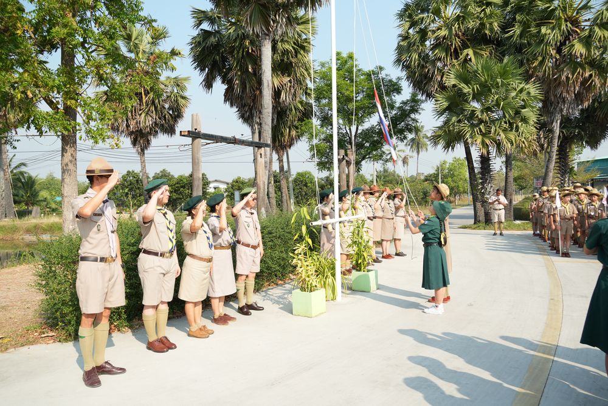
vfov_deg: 47.9
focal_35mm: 27
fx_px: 456
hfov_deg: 67.4
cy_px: 203
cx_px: 304
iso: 100
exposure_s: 1/320
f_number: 5
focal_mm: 18
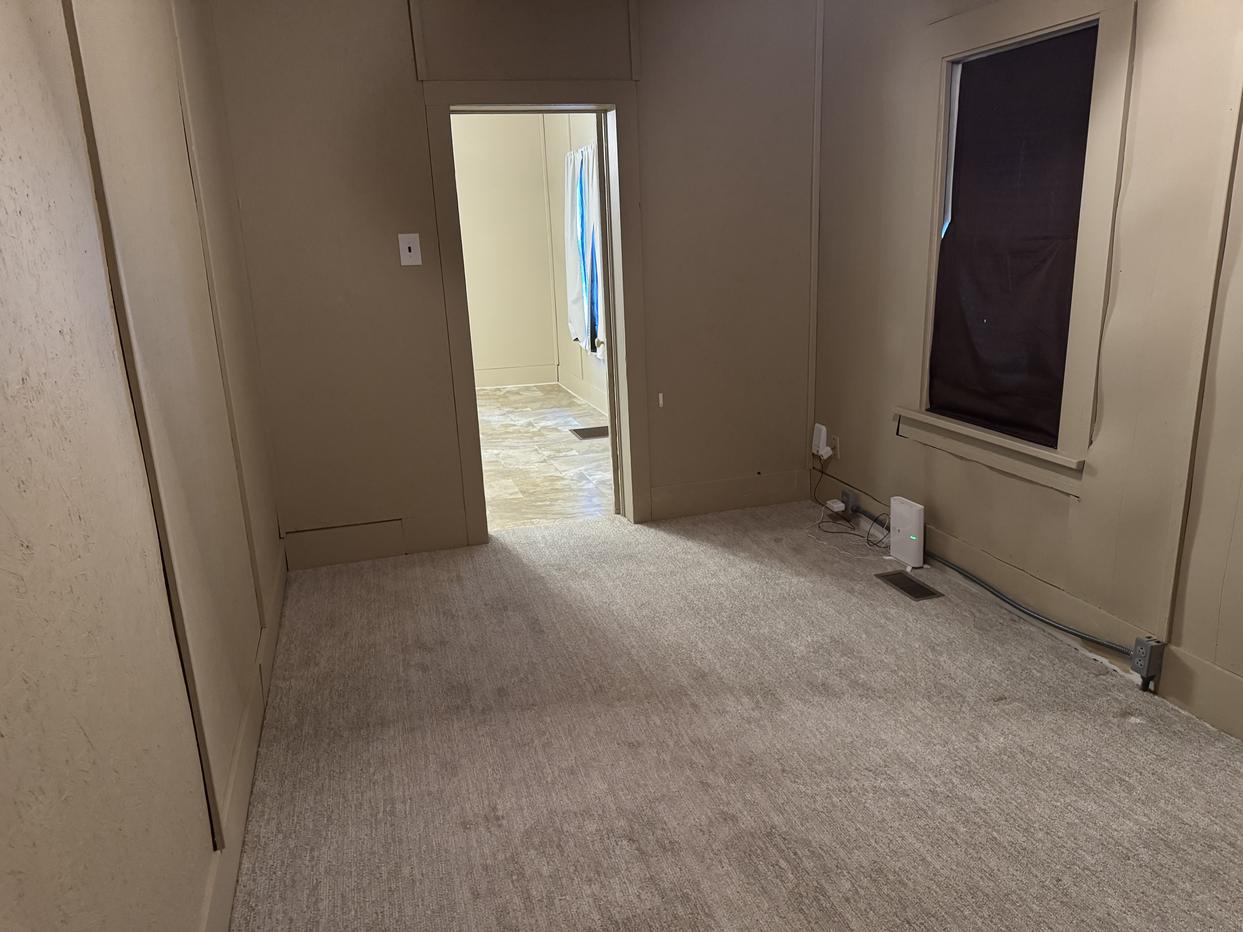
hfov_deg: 71.6
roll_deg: +1.9
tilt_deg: -17.8
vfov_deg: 56.8
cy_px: 466
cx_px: 622
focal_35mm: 24
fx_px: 862
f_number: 1.78
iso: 800
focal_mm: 6.76
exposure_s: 1/40
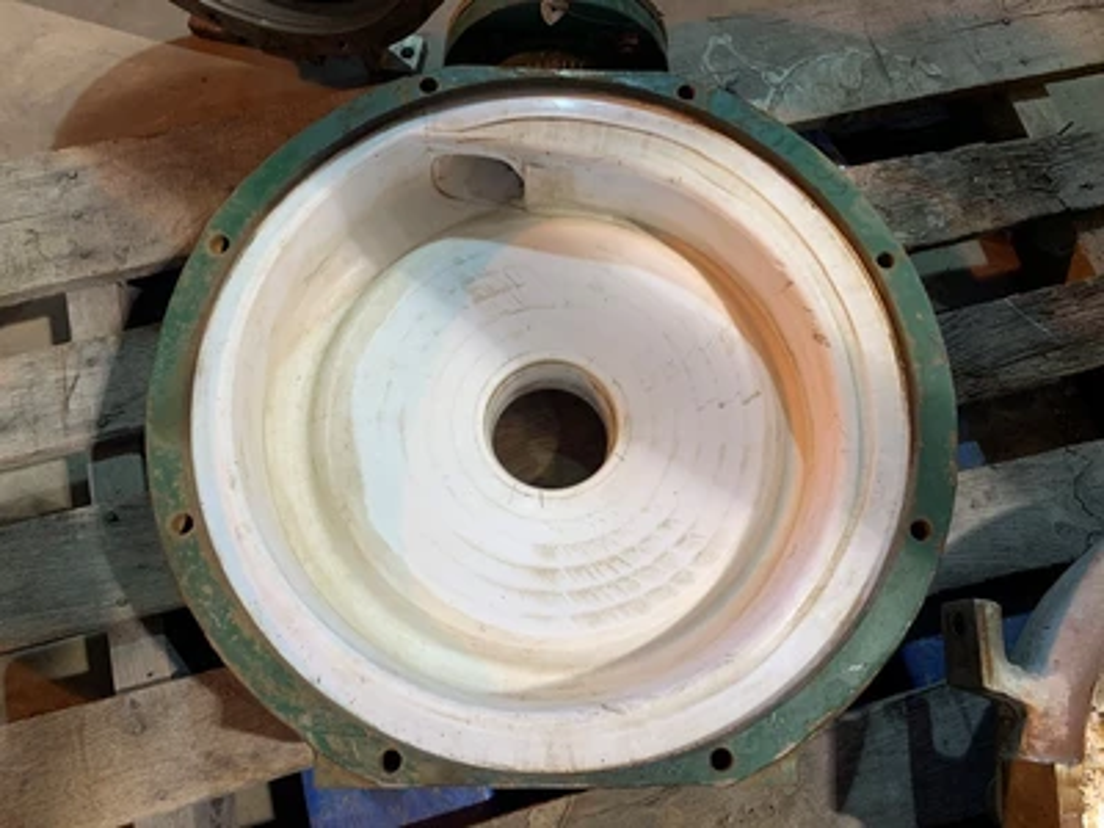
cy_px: 414
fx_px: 829
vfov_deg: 53.1
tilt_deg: -71.9
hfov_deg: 67.3
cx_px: 552
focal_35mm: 26
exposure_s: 1/120
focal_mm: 4.25
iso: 80
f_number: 1.8
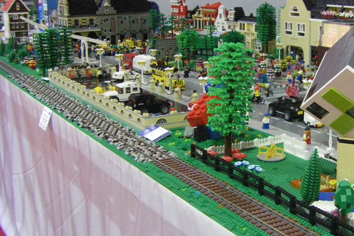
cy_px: 109
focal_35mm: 62
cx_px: 265
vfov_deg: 21.9
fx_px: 610
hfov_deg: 31.8
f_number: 3.5
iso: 800
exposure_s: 1/15
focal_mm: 6.3
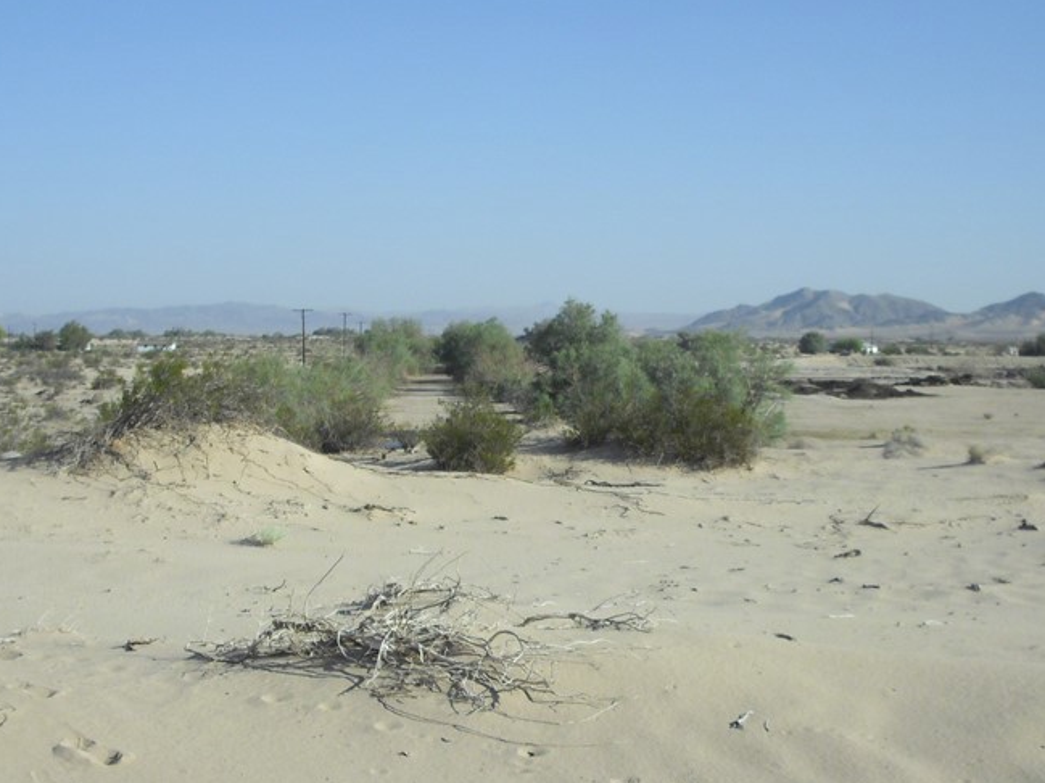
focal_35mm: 60
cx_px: 584
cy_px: 480
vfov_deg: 24.3
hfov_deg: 32.2
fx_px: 1810
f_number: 8
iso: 100
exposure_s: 1/250
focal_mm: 6.2
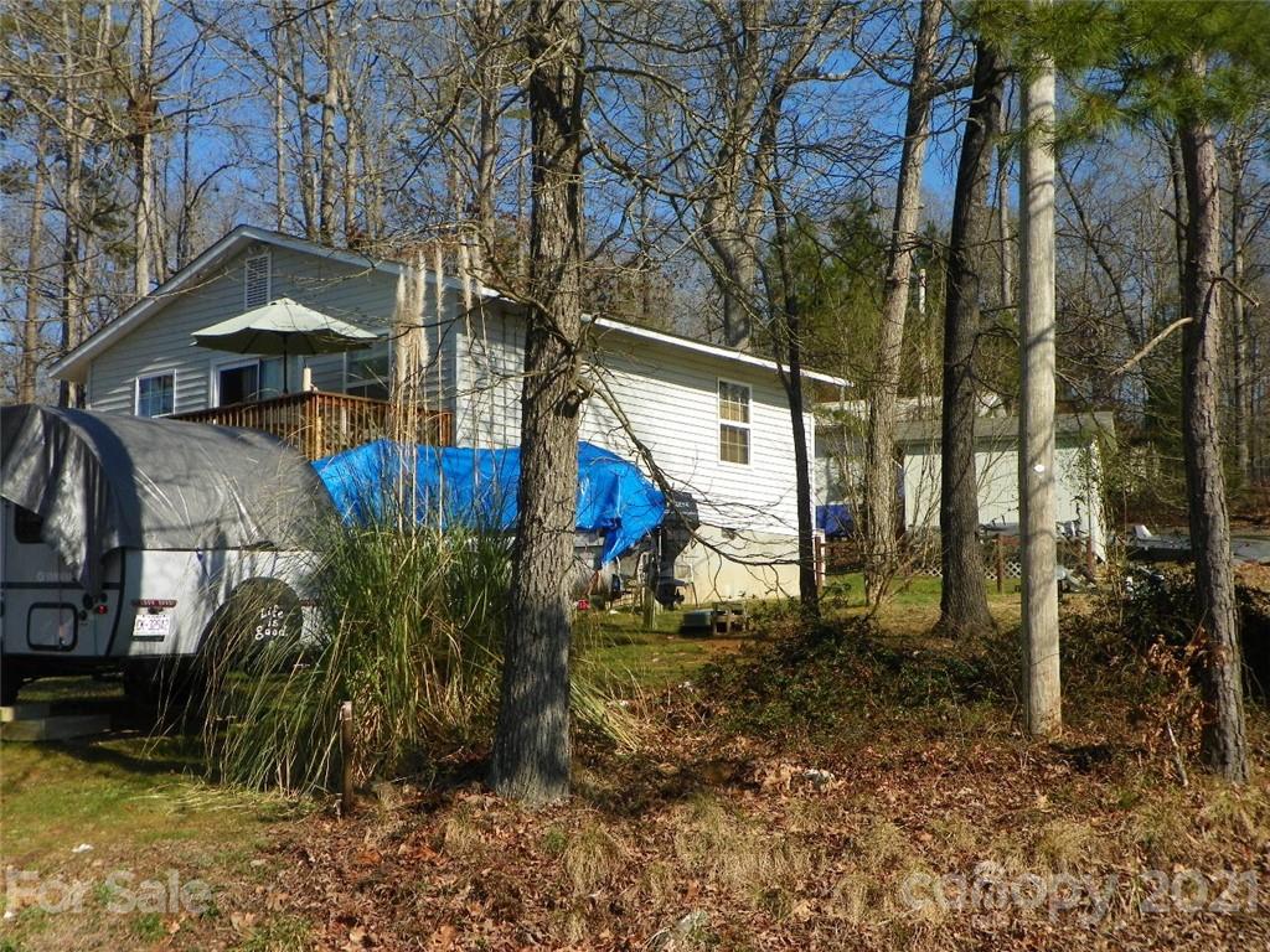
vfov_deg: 29.1
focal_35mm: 50
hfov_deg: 38.2
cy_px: 476
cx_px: 635
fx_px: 1834
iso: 64
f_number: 5.6
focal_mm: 8.9
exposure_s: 1/320
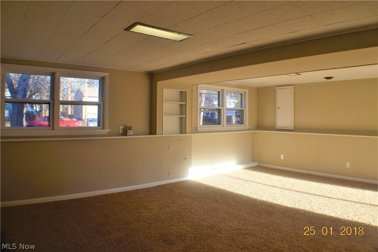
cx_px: 189
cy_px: 126
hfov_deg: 67.4
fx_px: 283
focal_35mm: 27
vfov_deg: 47.9
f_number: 8
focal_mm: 18
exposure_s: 1/250
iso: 400
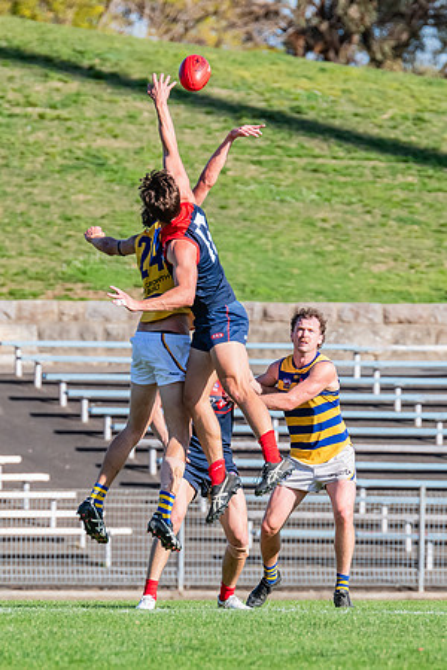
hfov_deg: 1.6
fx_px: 15531
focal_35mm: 834
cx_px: 208
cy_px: 320
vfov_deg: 2.5
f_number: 8
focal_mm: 420
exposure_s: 1/1600
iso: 800
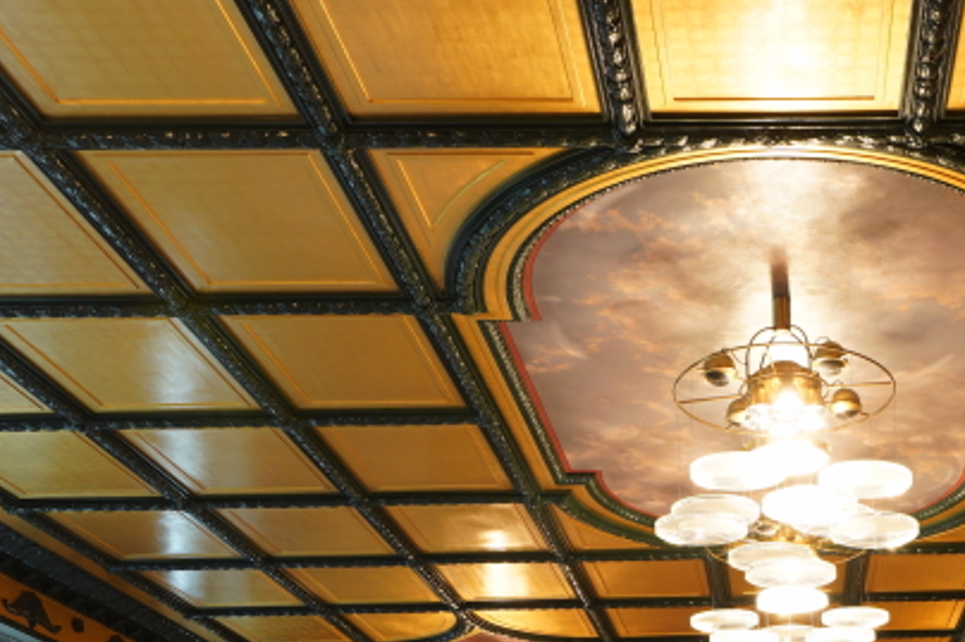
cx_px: 850
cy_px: 928
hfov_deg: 36.1
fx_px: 1393
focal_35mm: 52
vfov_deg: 22.1
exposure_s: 1.6
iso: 160
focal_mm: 14
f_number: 6.3
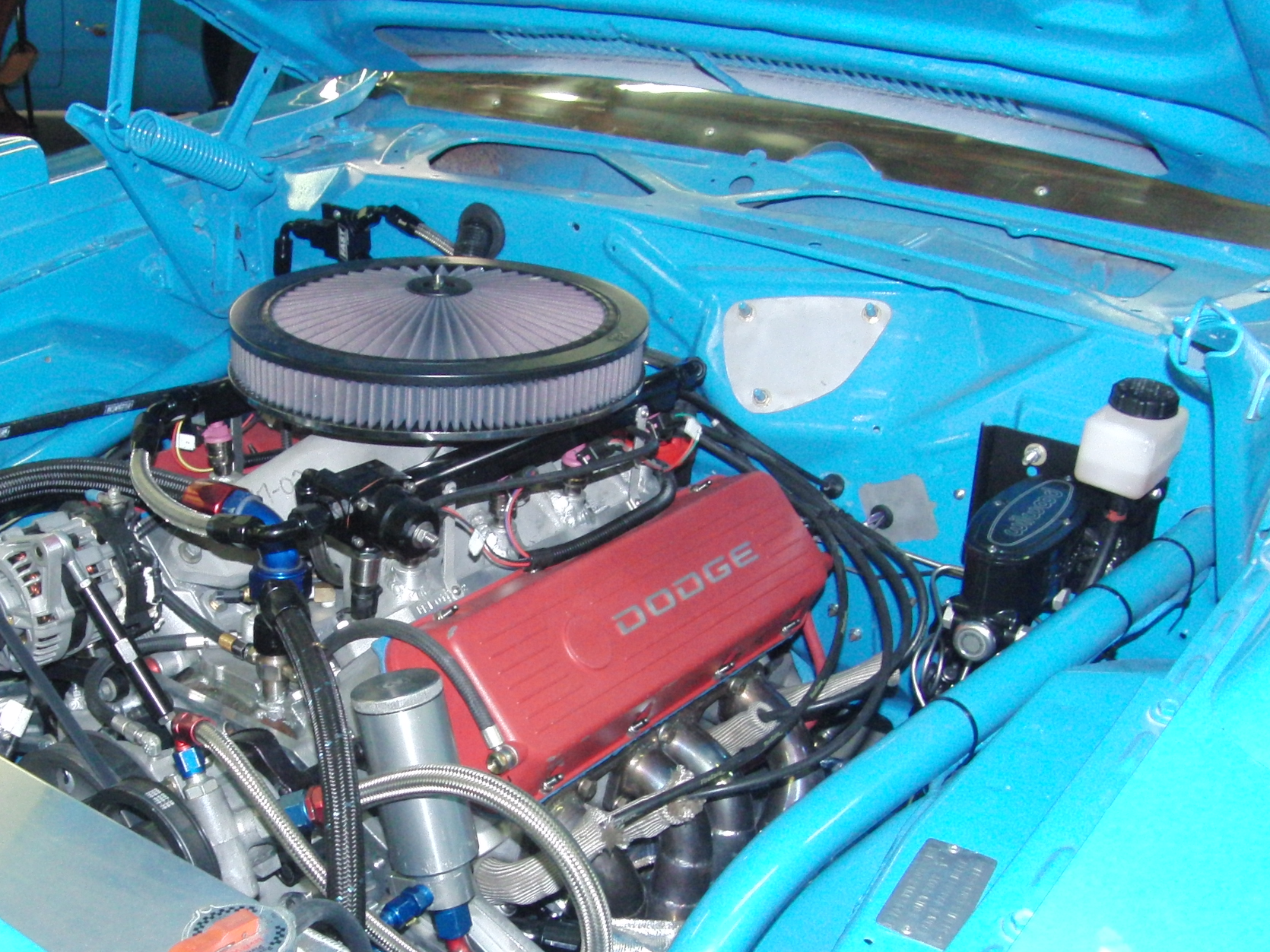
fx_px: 1687
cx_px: 438
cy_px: 549
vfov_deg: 31.5
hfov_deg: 40.8
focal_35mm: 46
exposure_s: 1/60
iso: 400
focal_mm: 5.3
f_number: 2.8
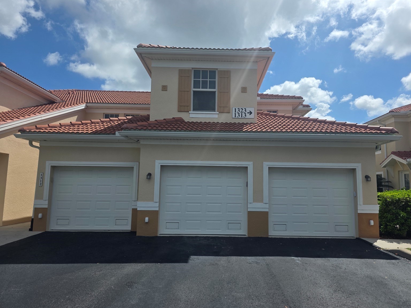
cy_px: 159
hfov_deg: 71.6
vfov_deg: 56.8
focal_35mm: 24
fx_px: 285
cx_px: 214
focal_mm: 6.3
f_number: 1.7
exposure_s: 1/7944
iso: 64
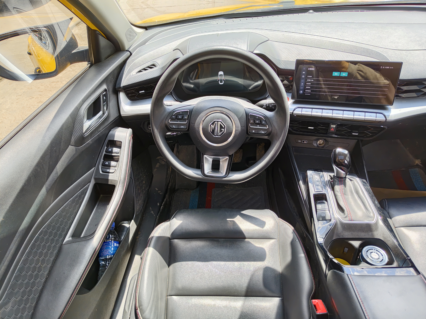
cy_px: 160
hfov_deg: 73.9
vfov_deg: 58.9
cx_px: 213
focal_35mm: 23
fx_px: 283
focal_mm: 5.56
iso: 79
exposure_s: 1/100
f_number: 1.88
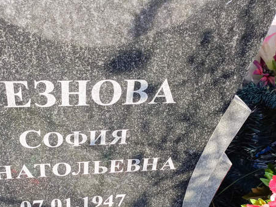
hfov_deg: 42.7
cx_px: 109
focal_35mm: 44
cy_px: 172
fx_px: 351
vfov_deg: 31.8
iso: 112
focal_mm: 4.76
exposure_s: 1/453
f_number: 1.69
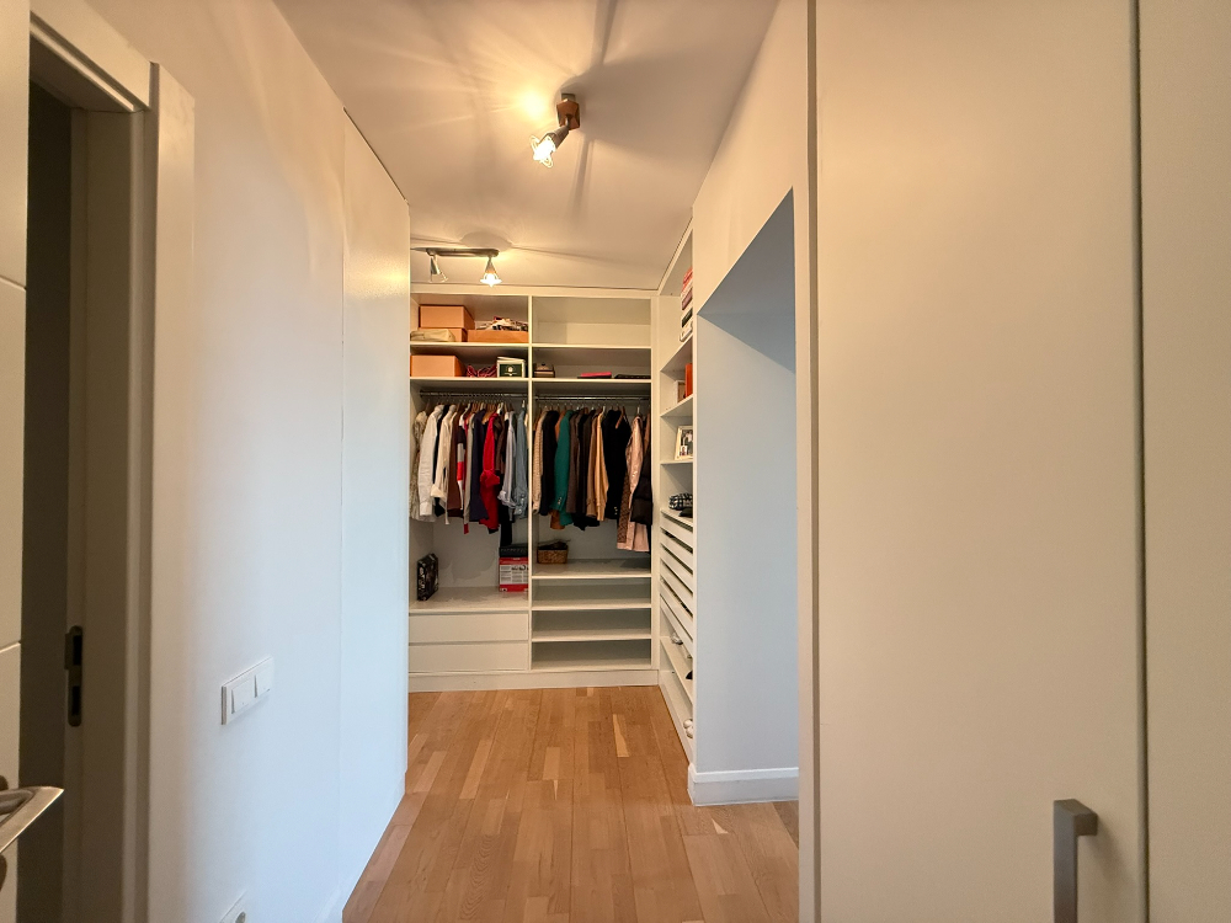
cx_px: 616
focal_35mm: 14
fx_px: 498
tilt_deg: +0.8
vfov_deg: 85.7
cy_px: 462
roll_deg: +0.0
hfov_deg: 102.1
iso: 500
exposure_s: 1/50
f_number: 2.2
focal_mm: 2.22
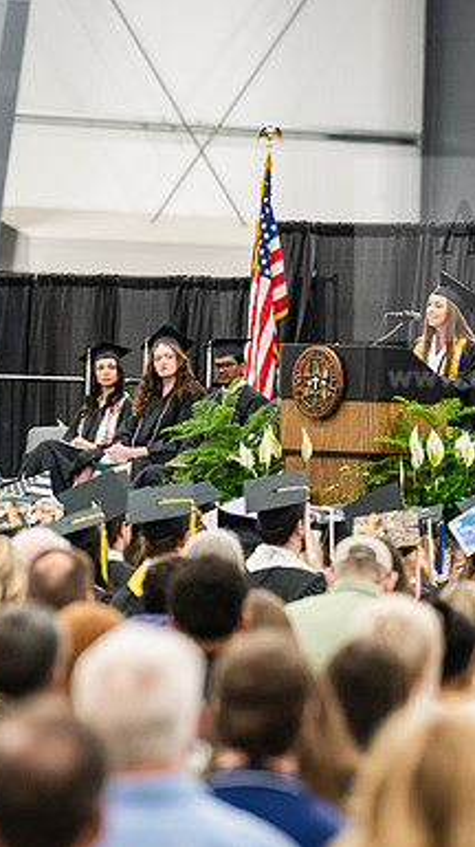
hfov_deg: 3.8
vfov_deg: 6.8
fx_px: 7090
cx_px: 288
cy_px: 424
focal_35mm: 316
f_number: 4
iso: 5000
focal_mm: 200
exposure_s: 1/200
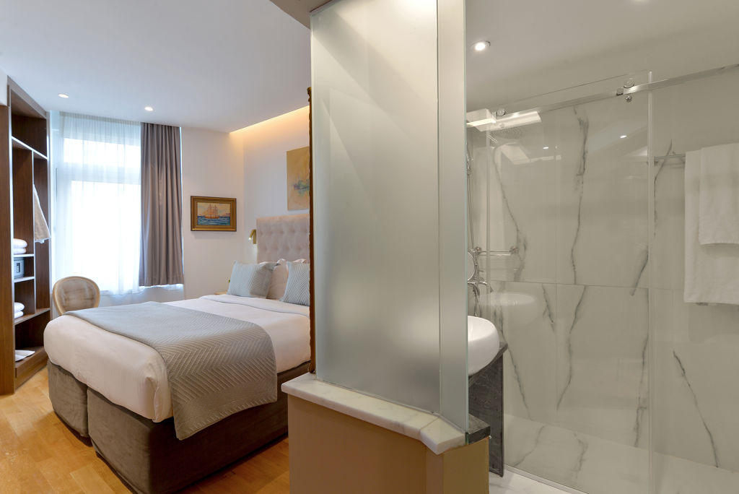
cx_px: 370
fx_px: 349
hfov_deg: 93.2
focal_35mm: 17
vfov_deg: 70.5
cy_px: 247
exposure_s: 1/3
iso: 100
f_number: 11
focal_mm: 17
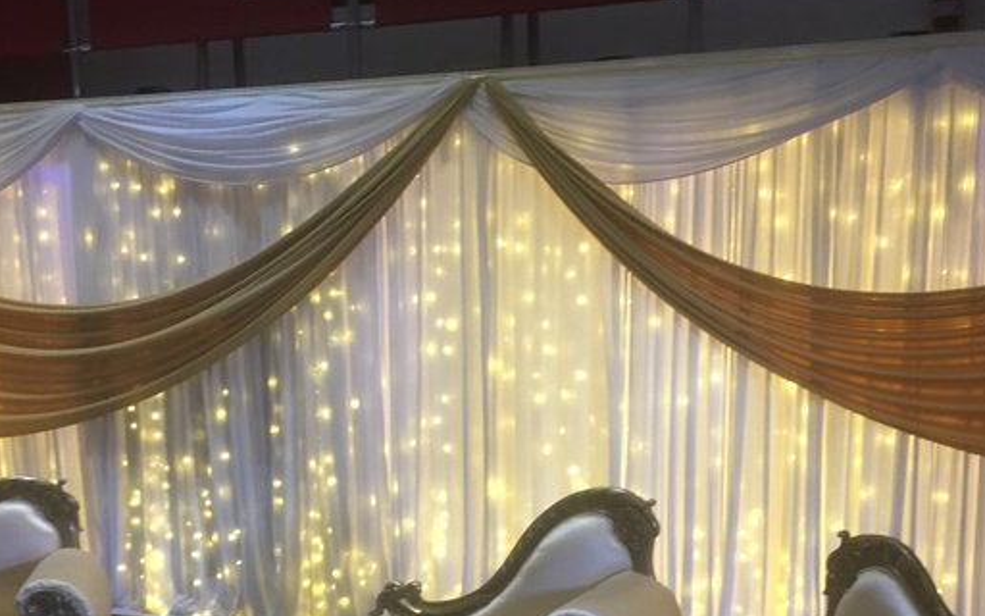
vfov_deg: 26.2
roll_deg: +0.2
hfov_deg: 41.8
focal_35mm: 48
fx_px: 1289
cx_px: 506
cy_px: 522
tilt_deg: -10.1
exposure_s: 1/33
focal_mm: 4.15
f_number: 2.2
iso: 160
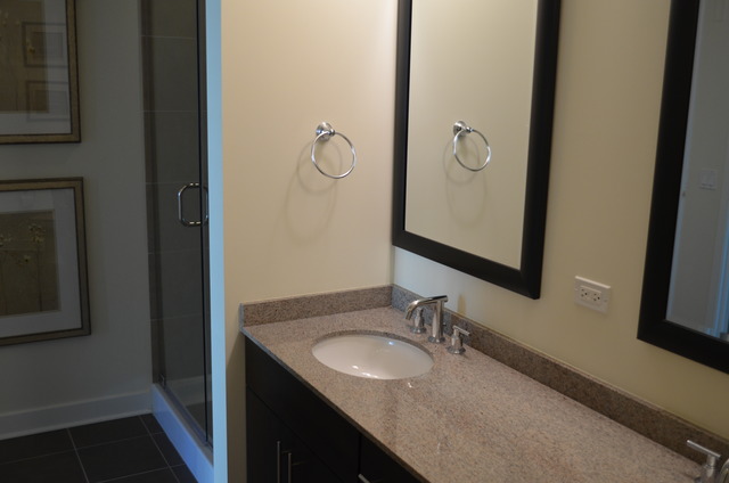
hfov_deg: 53.2
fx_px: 728
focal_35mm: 36
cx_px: 364
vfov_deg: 36.7
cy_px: 242
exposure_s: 1/60
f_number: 4
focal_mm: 24
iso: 560
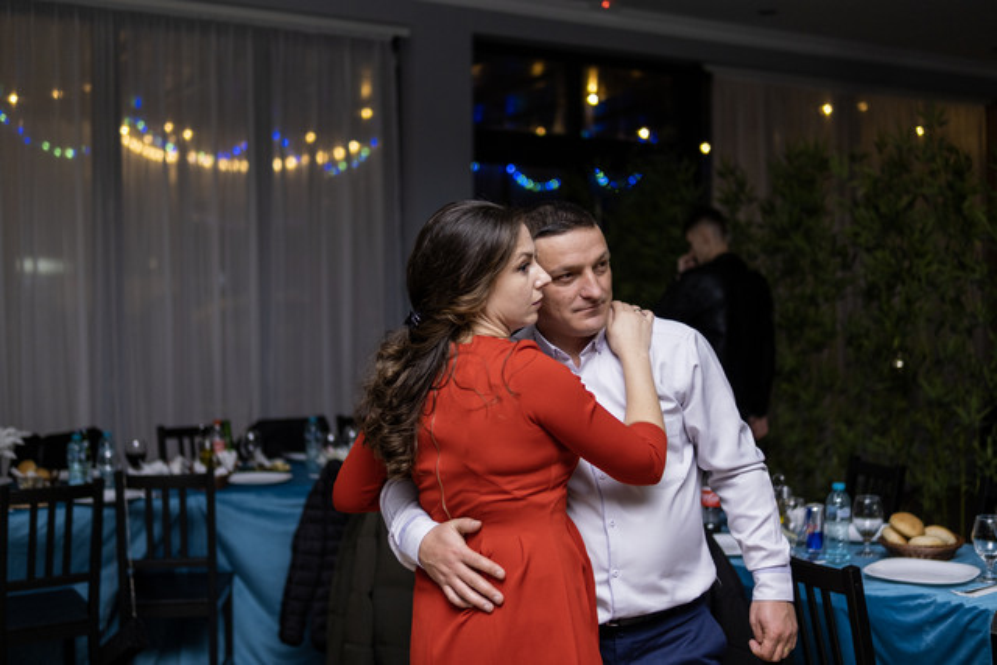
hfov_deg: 43.6
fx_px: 1246
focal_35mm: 45
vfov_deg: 29.9
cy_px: 332
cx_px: 498
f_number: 1.4
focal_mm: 30
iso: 200
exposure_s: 1/100
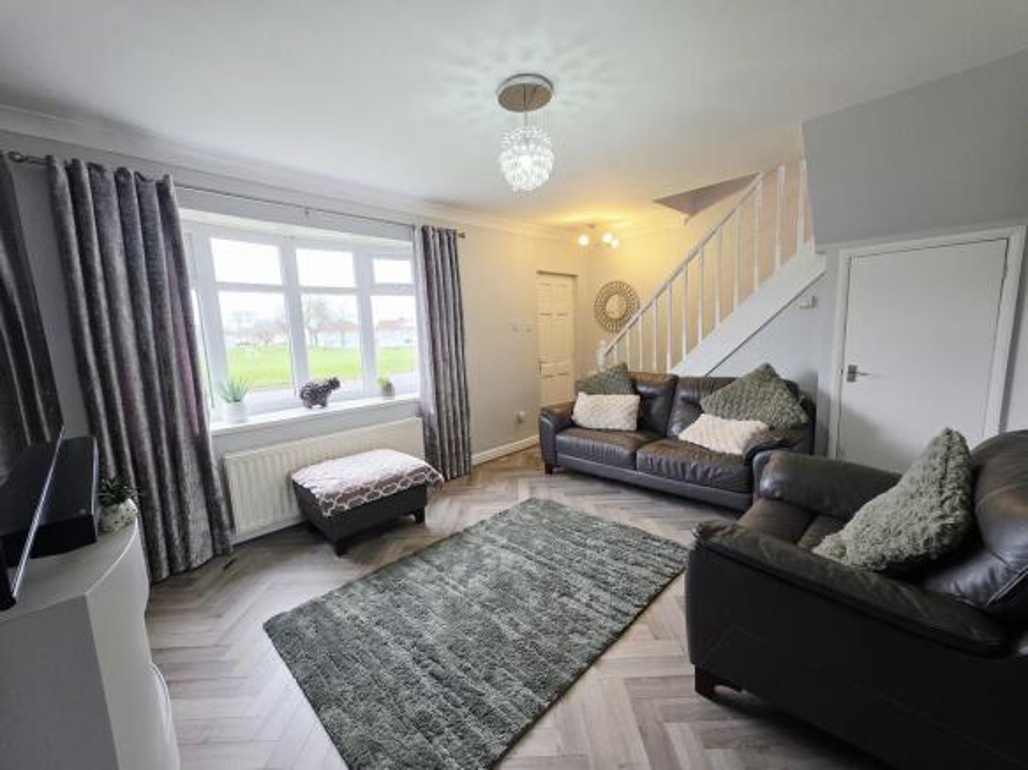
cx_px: 514
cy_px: 385
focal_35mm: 13
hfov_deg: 106.2
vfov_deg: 89.9
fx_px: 386
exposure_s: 1/120
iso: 200
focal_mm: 2.2
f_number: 1.9
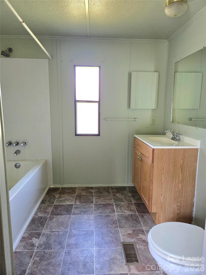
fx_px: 182
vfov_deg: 73.9
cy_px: 138
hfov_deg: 58.9
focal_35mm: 23
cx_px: 103
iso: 250
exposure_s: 1/120
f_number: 1.8
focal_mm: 5.4
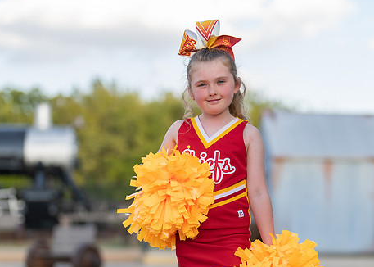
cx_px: 238
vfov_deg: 12.9
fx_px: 1168
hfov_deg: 18.2
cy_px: 240
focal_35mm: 110
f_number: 1.2
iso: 100
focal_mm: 50
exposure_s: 1/1600
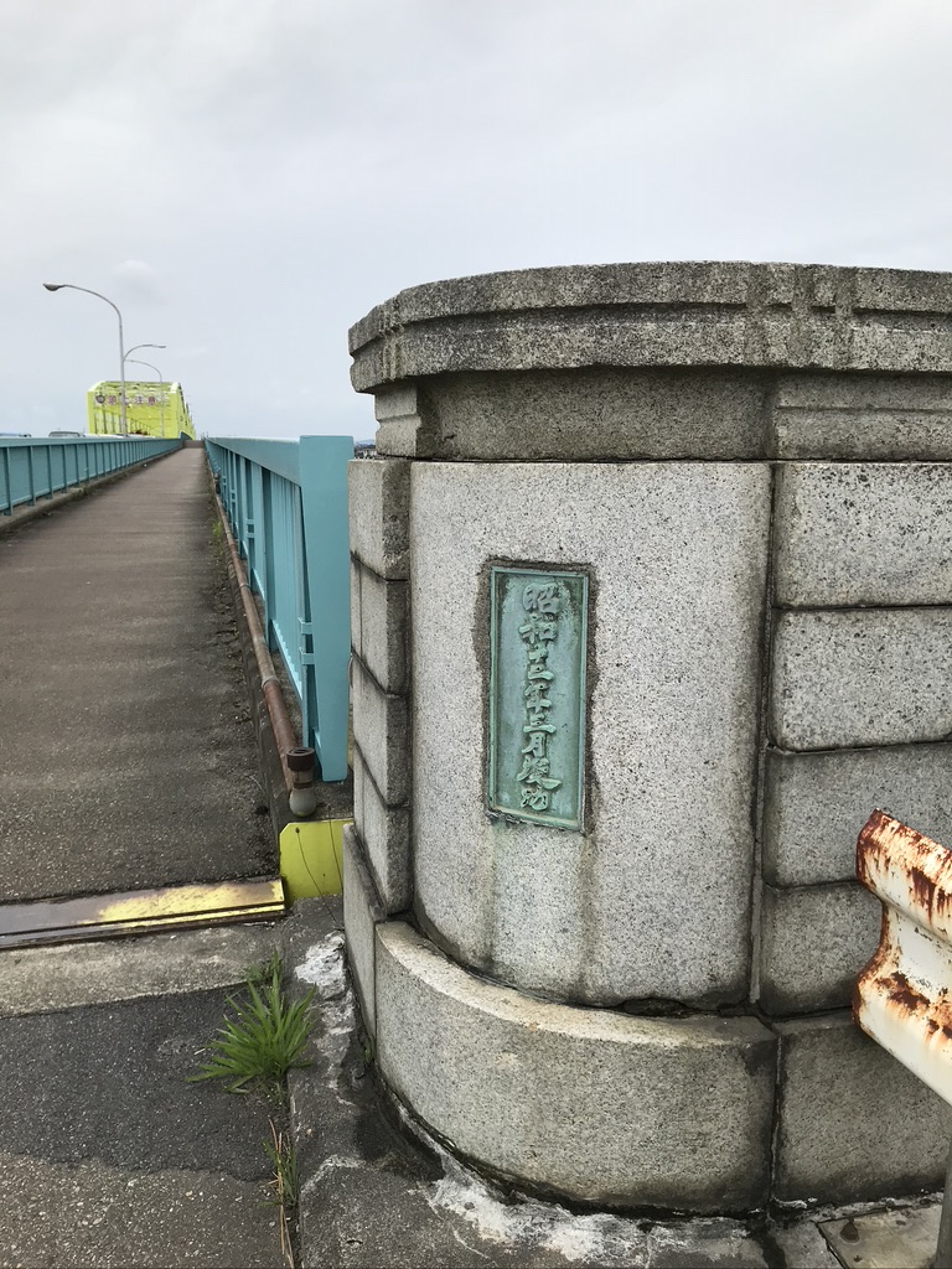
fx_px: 1027
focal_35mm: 28
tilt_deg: -9.6
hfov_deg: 49.7
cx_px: 476
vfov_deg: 63.4
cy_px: 634
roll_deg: +0.2
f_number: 1.8
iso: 20
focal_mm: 3.99
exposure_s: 1/2283
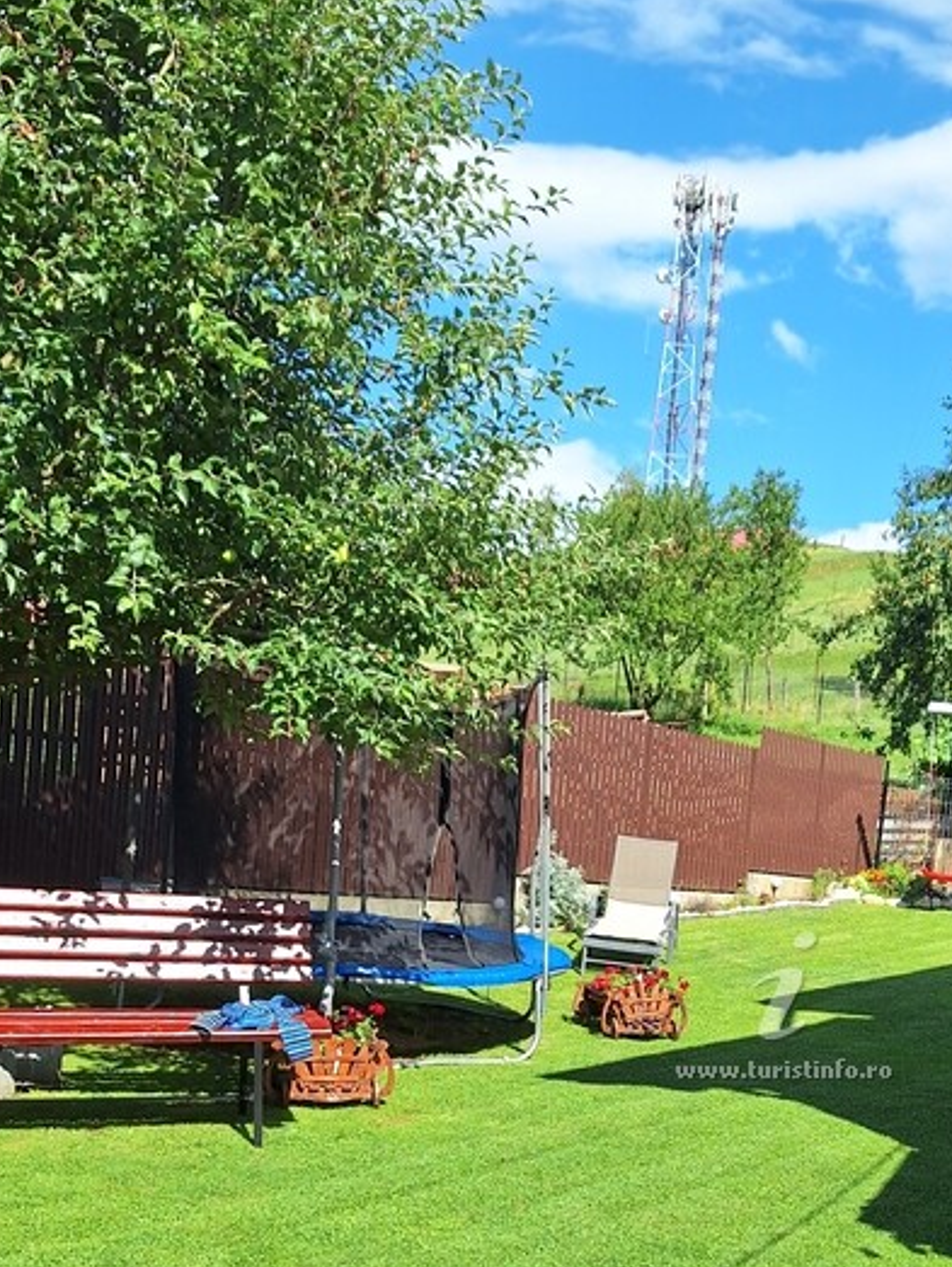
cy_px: 1032
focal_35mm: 45
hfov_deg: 31.1
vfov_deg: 40.2
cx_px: 814
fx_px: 1648
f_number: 1.8
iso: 40
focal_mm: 5.54
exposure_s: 1/2004
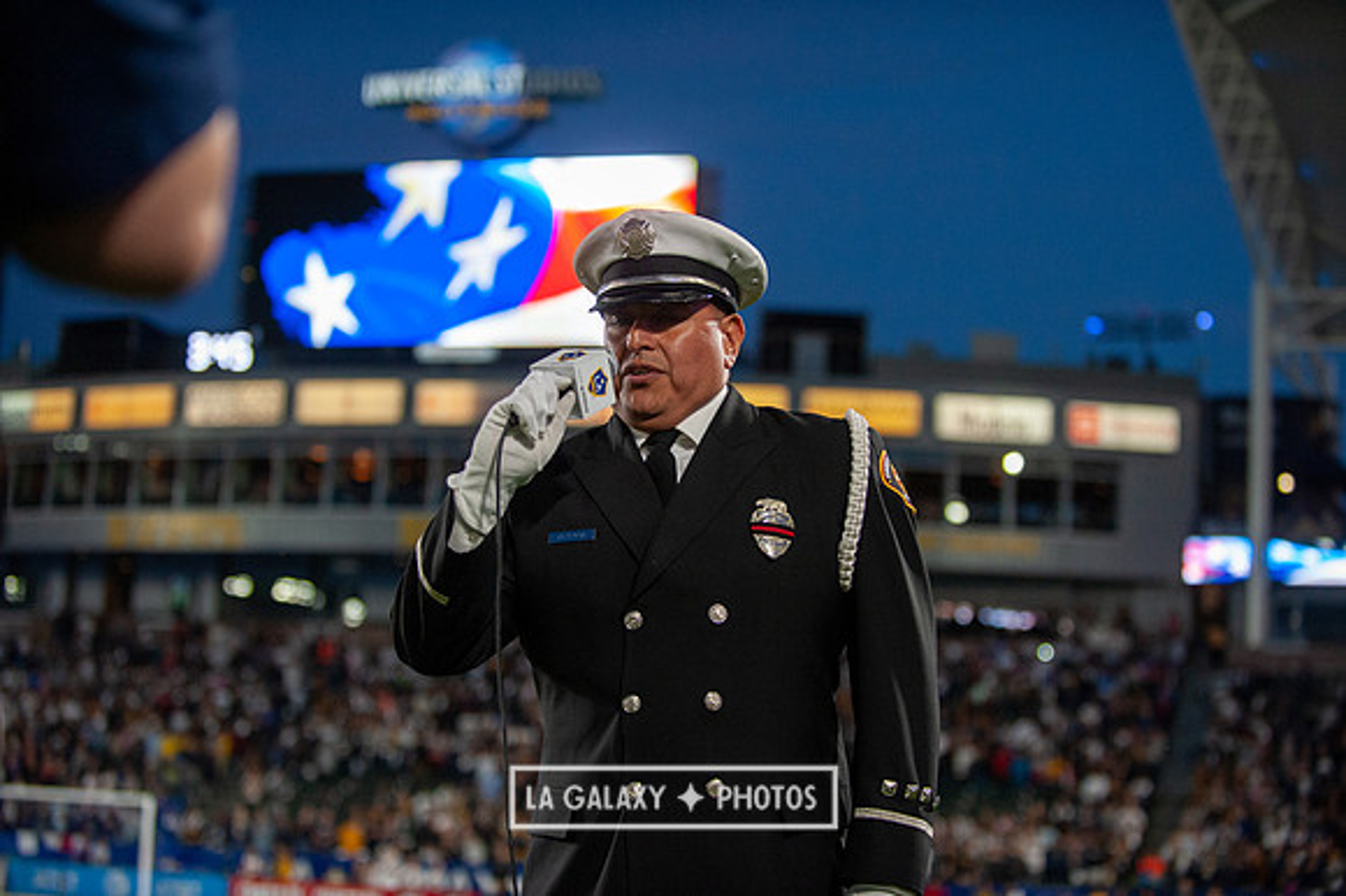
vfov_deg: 19.4
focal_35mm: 70
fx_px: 2616
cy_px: 448
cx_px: 673
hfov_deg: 28.9
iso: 1600
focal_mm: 70
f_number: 2.8
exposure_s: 1/1250
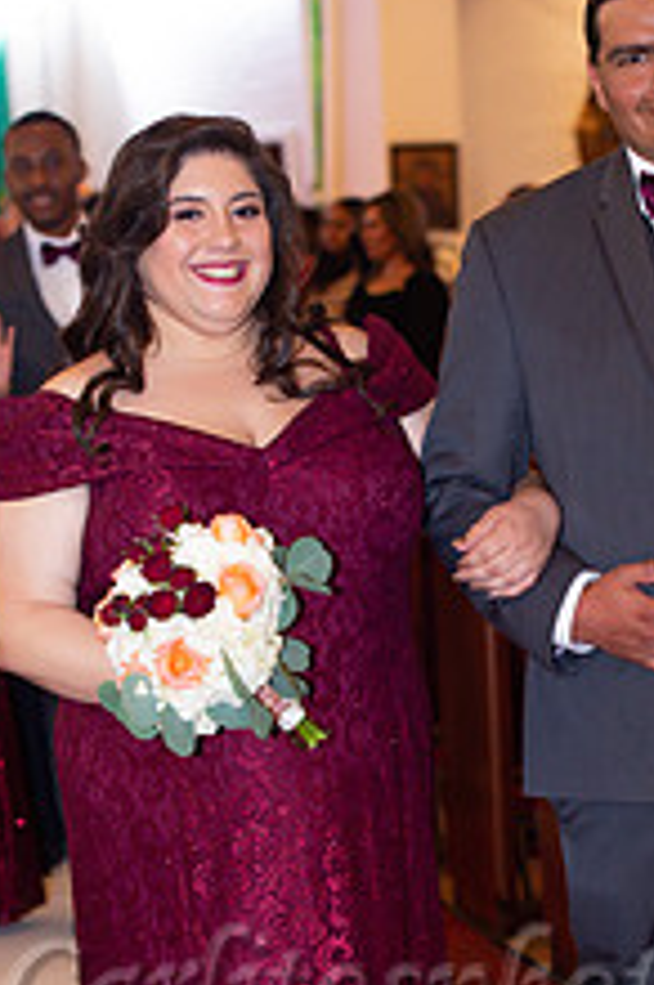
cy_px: 654
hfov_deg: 9.5
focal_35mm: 143
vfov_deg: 14.3
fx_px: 3909
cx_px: 535
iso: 1250
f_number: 4
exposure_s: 1/60
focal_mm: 70
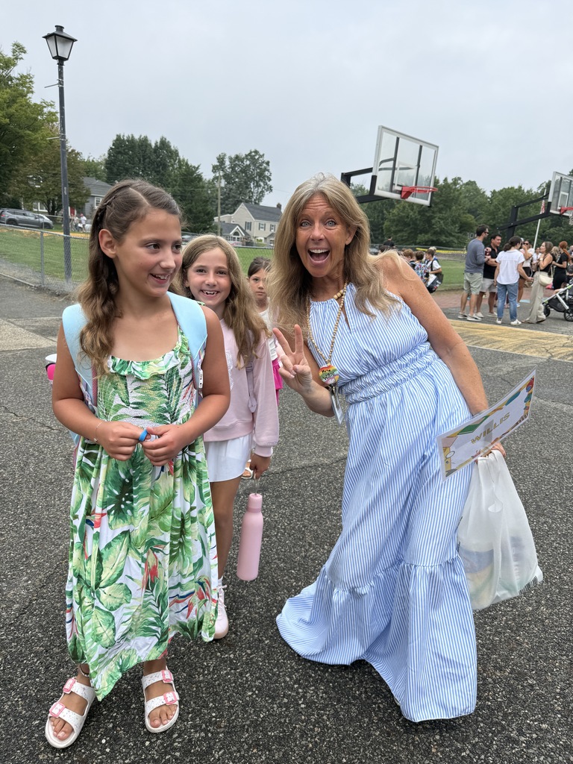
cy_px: 382
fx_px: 530
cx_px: 286
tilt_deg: -15.1
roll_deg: -4.8
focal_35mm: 24
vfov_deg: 71.6
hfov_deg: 56.8
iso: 80
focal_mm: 6.76
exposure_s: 1/1018
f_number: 1.78
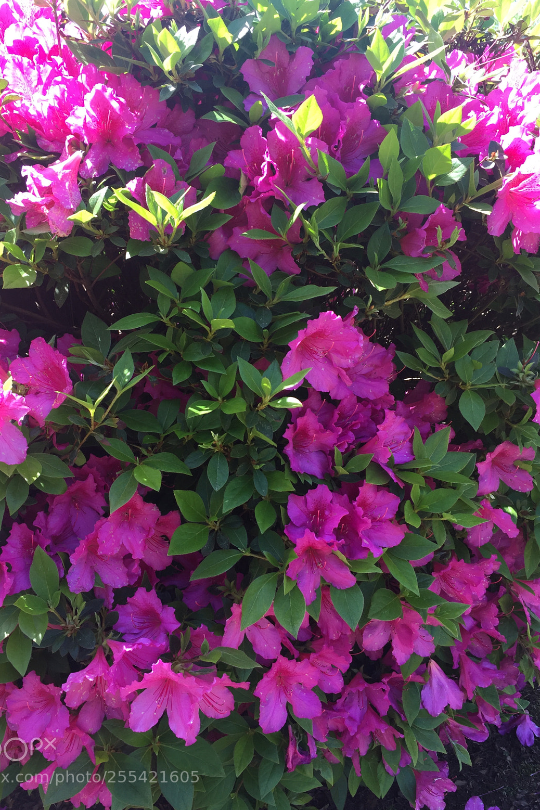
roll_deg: -0.5
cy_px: 402
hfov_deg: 42.3
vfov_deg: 60.3
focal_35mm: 31
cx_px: 239
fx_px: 697
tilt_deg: -3.8
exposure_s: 1/204
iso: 32
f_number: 2.2
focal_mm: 4.15
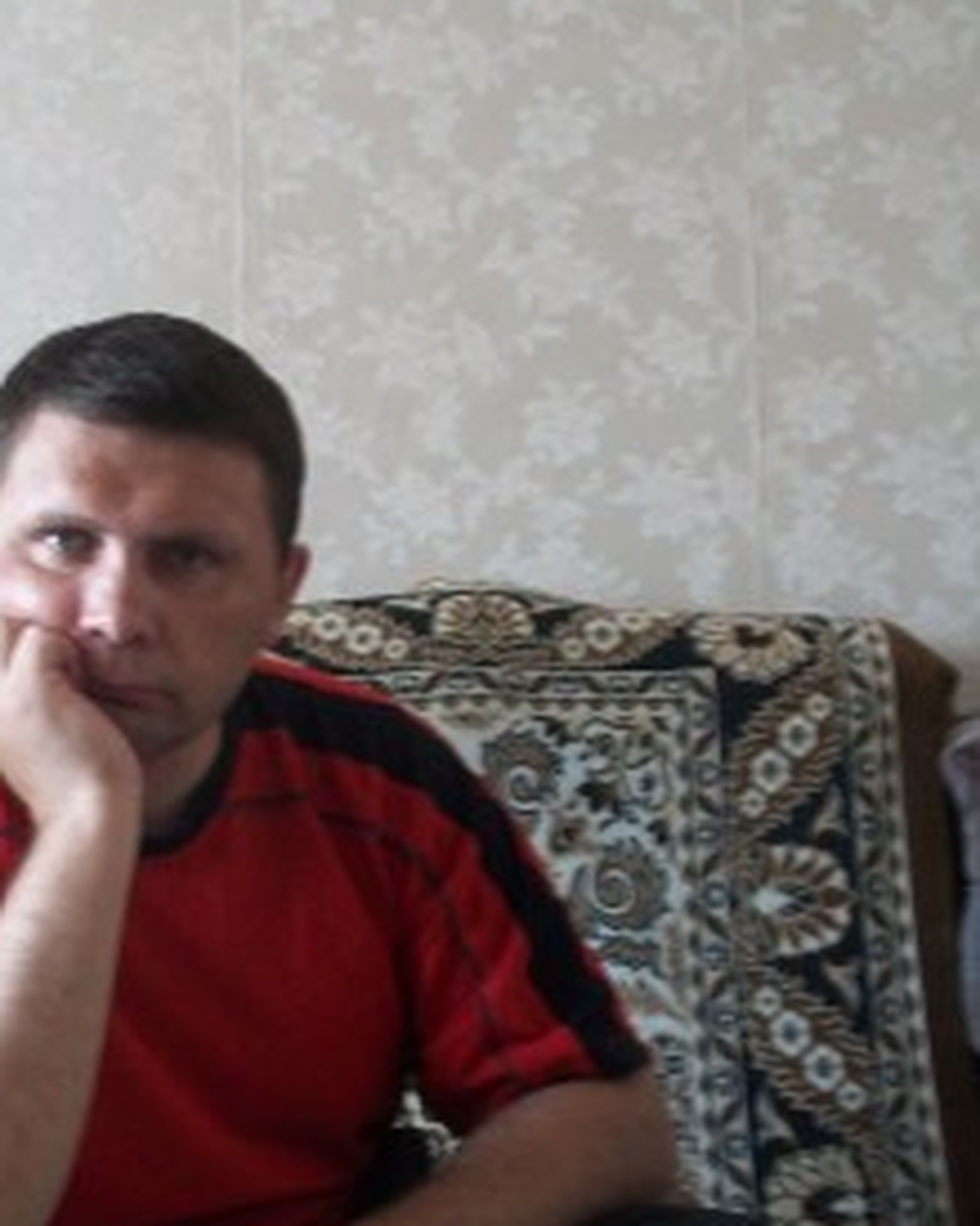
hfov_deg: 26.3
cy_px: 709
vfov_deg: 33.0
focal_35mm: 57
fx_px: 2068
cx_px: 219
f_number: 2.9
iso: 160
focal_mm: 5.7
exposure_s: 1/10
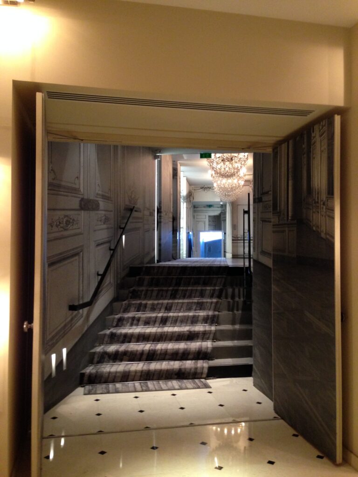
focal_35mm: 33
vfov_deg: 55.4
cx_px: 179
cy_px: 238
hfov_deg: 42.9
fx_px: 455
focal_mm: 4.12
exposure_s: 1/20
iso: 320
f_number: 2.4
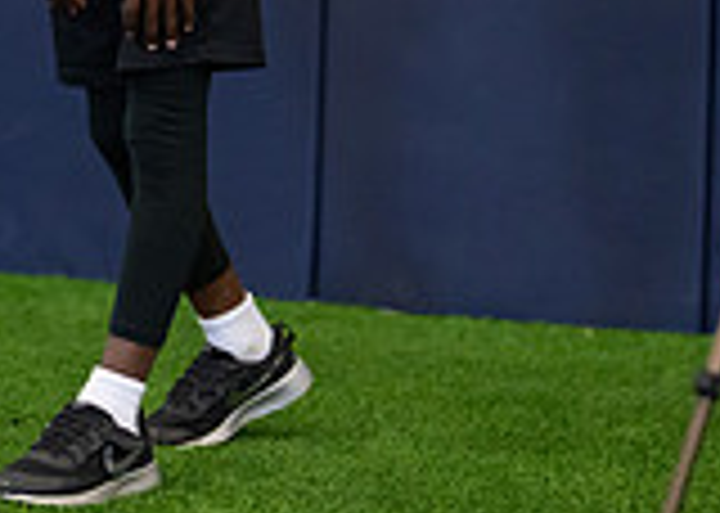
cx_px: 148
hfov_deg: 10.4
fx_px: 3943
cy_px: -297
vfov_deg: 7.3
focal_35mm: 193
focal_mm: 50
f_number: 1.2
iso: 1600
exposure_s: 1/1000
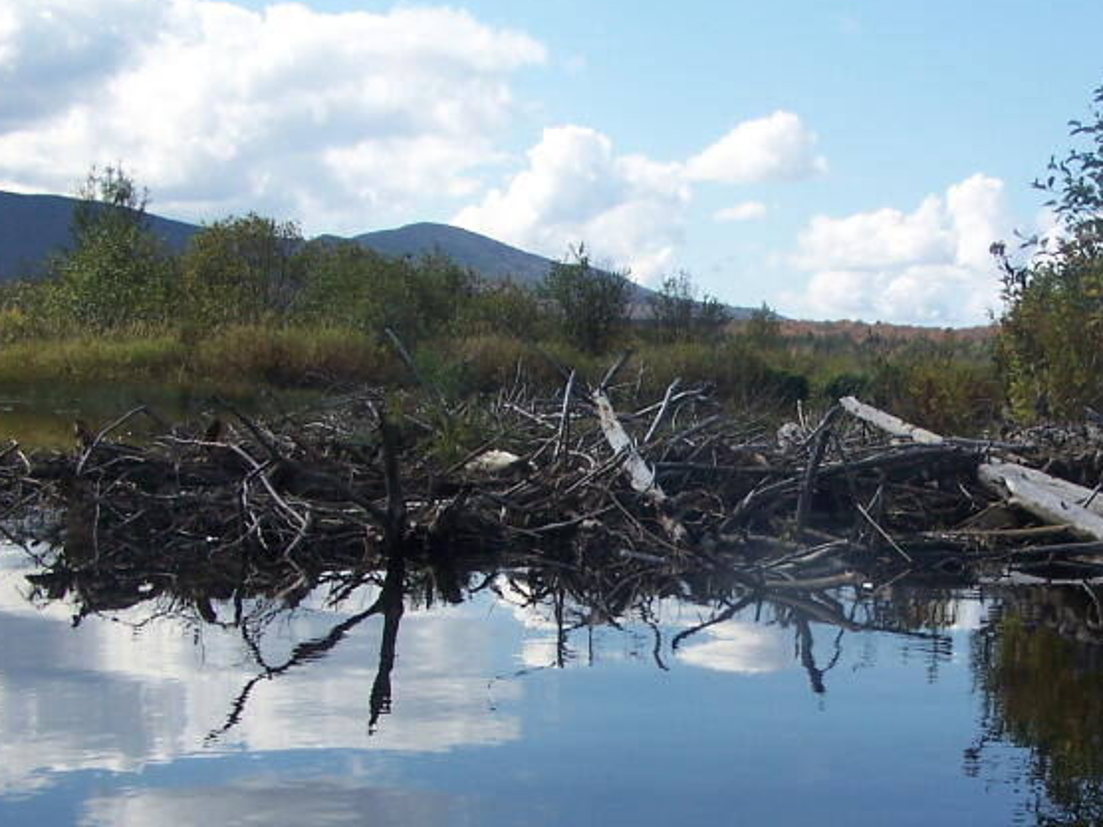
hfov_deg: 27.4
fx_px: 2230
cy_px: 573
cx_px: 829
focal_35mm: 70
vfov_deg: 20.9
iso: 80
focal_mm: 6.3
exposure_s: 1/640
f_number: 4
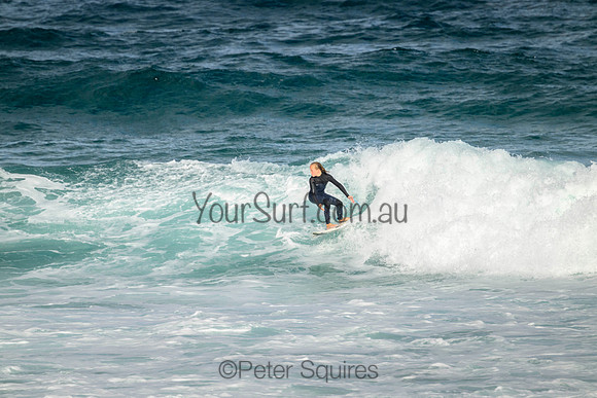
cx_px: 298
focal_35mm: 800
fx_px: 13269
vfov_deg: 1.7
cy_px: 199
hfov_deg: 2.6
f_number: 11
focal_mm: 800
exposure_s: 1/1600
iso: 720
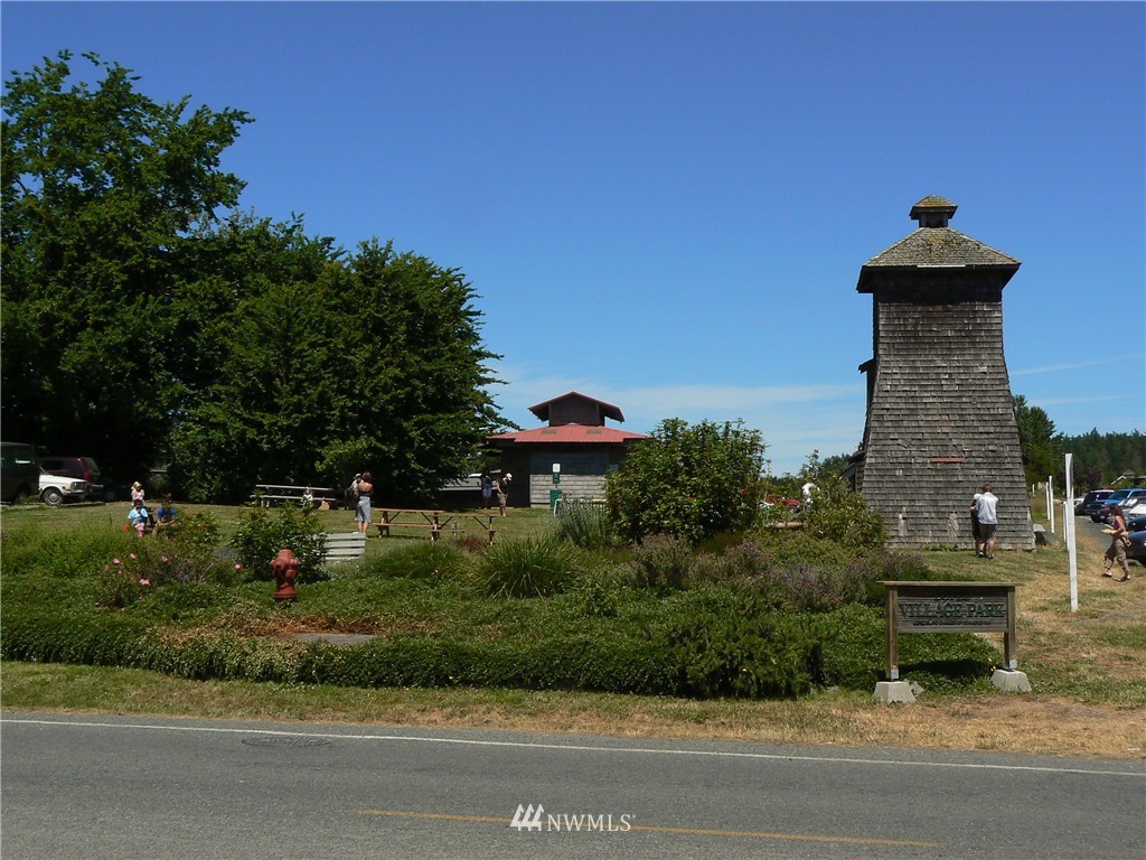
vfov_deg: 30.3
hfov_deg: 39.7
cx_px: 573
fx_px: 1589
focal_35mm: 48
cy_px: 430
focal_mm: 8
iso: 80
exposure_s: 1/400
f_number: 8
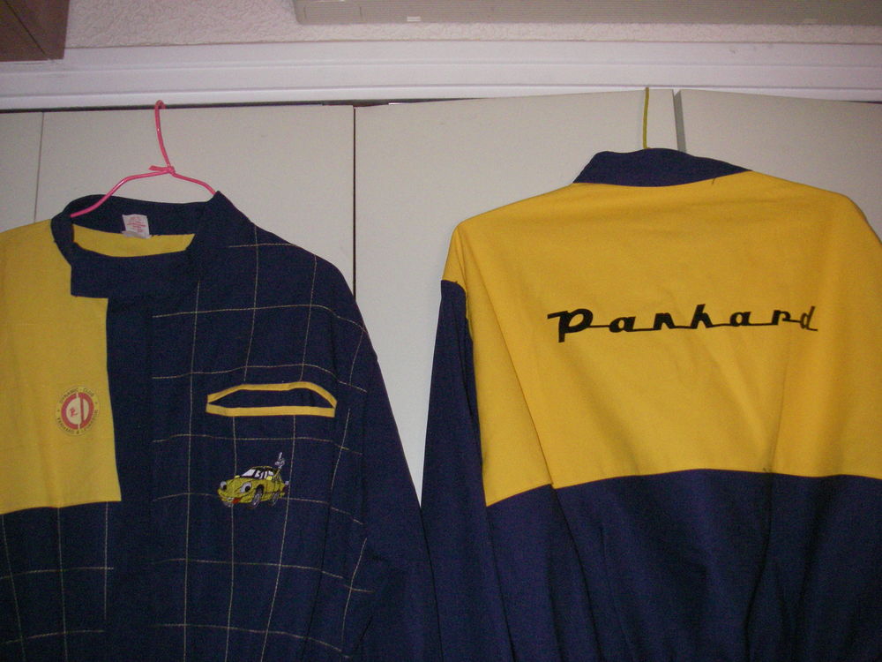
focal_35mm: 38
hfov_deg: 49.0
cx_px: 441
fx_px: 968
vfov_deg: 37.7
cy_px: 331
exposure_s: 1/40
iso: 400
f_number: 3.3
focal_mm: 6.3
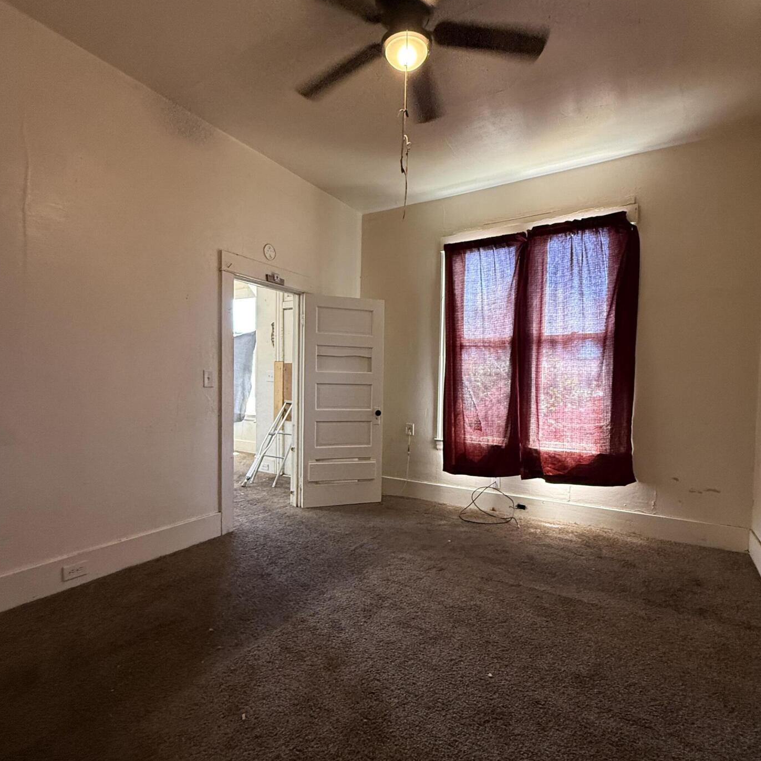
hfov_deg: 80.7
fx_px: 448
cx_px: 389
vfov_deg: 80.6
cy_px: 404
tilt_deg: -2.4
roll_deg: -1.3
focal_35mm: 18
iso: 320
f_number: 2.2
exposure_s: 1/63
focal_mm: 2.22
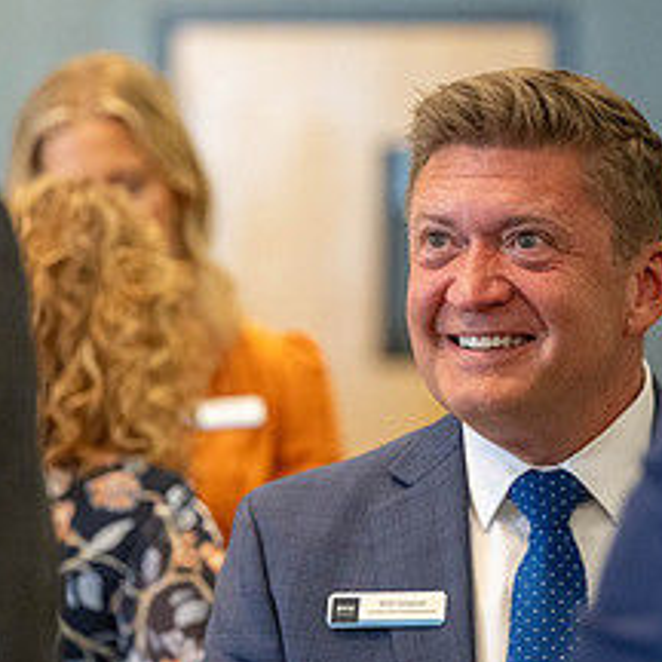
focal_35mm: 231
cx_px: 264
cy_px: 345
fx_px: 4998
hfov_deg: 7.6
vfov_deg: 7.6
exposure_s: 1/160
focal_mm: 101
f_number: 2.8
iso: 2500
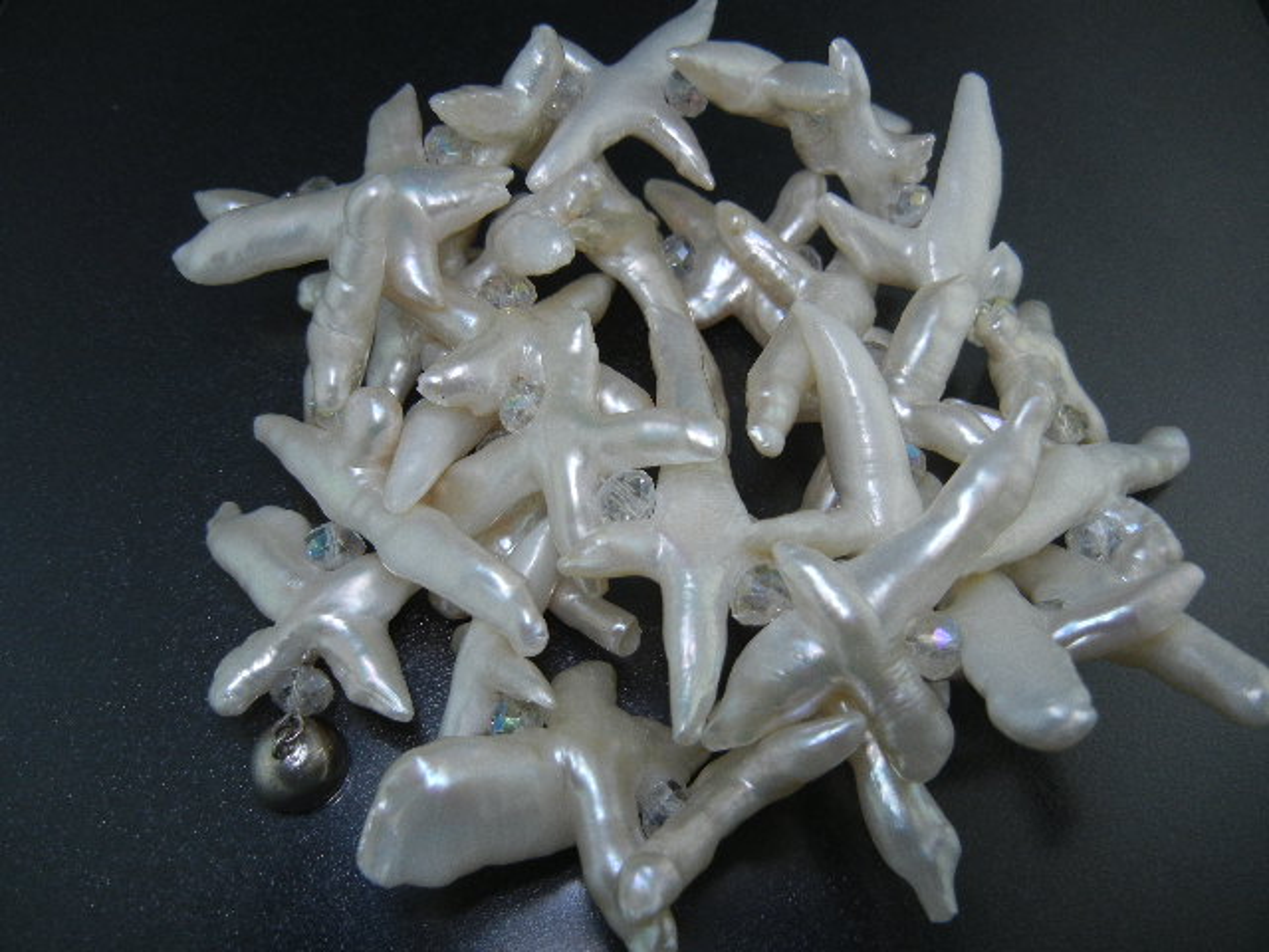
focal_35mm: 30
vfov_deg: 46.8
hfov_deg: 60.0
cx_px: 634
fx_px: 1100
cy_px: 476
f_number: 7
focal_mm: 5.4
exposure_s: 1/30
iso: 221
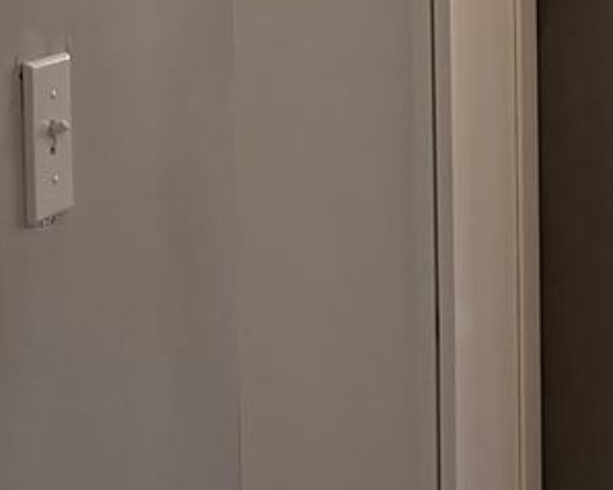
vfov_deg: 9.5
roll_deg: -0.2
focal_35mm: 161
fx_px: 2919
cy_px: 35
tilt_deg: -5.4
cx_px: 1308
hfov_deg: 10.7
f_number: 1.78
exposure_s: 1/226
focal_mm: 6.76
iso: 200
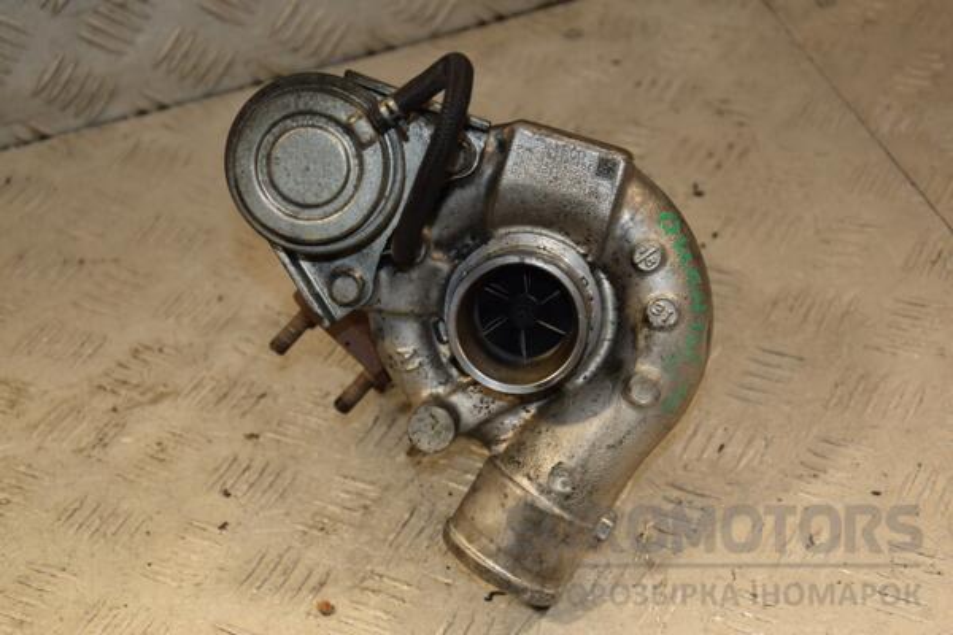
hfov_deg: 26.0
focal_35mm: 78
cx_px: 476
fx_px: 2065
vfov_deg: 17.5
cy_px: 318
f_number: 5.6
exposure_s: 1/200
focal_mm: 52
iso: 800
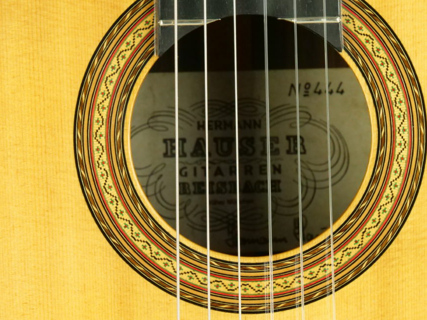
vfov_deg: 5.0
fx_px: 3675
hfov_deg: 6.6
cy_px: 171
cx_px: 262
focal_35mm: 298
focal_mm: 120
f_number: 9
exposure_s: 1/160
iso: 3200
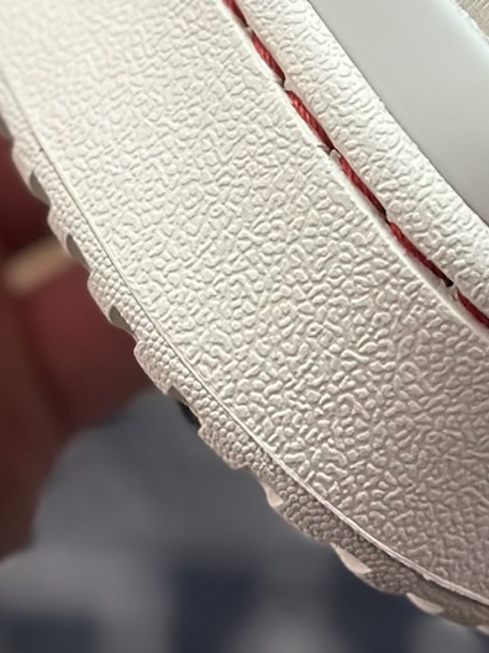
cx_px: 330
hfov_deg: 8.0
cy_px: -389
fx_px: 3508
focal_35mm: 186
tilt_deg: -55.6
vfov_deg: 10.2
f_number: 1.78
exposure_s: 1/1357
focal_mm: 6.86
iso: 80
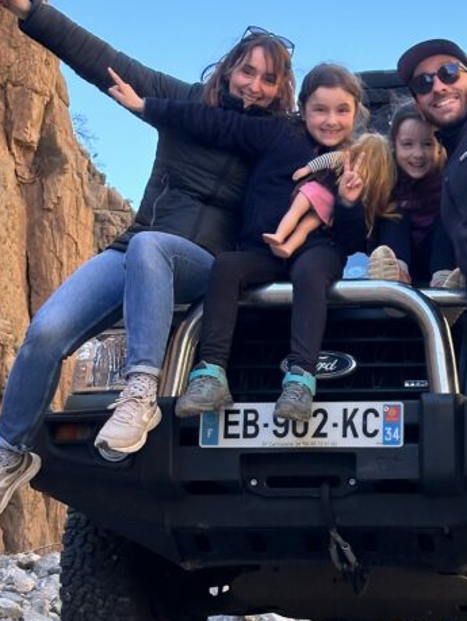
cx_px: 375
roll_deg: -1.1
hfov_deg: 13.8
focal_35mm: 107
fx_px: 1922
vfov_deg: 18.3
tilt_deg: +9.1
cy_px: 207
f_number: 1.78
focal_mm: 6.86
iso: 64
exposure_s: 1/1133
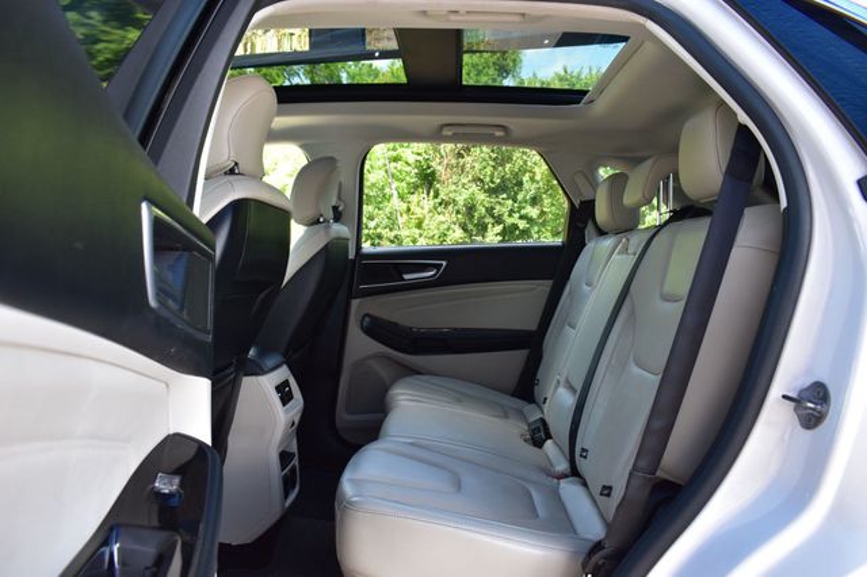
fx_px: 650
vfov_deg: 47.9
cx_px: 434
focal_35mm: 27
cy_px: 288
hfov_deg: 67.4
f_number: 7.1
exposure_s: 1/40
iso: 400
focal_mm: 18
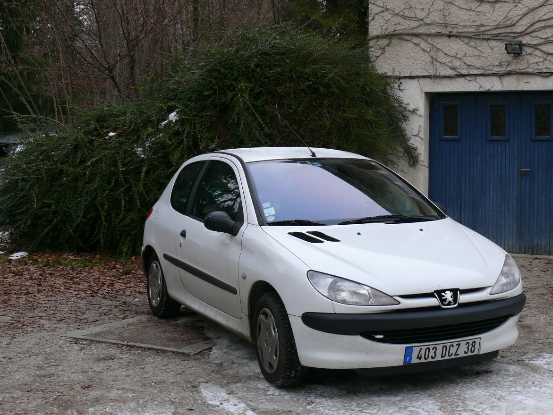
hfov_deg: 34.2
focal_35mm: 56
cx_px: 341
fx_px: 895
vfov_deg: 26.1
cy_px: 211
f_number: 2.8
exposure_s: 1/100
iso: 100
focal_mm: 8.3
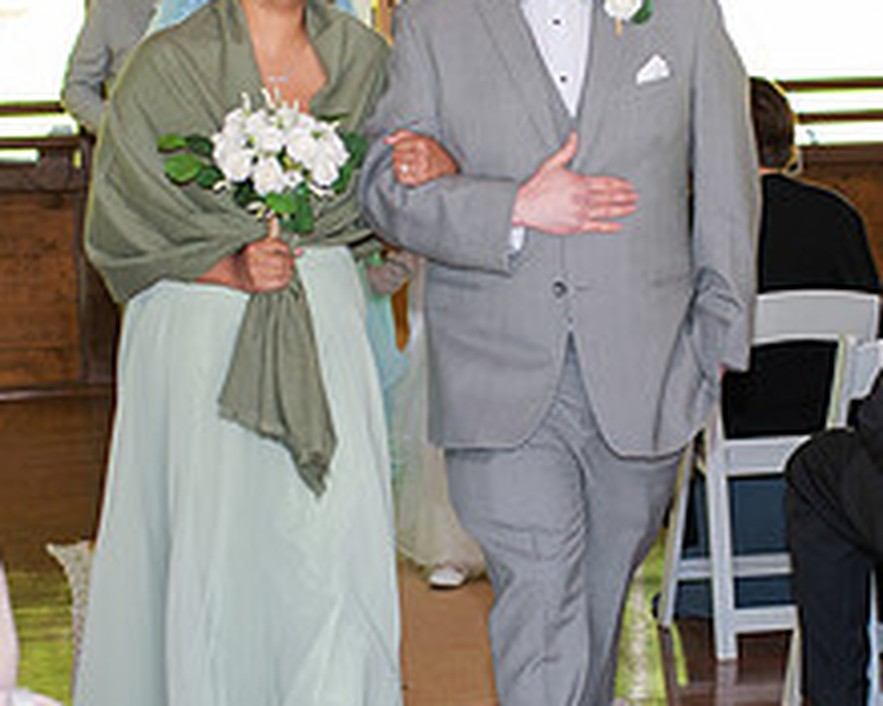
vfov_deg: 12.4
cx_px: 497
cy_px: 368
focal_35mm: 124
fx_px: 3239
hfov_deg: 15.5
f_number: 3.2
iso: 220
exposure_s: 1/200
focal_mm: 35
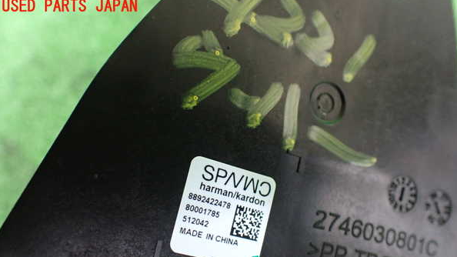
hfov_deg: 59.5
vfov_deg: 35.3
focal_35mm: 33
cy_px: 170
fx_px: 400
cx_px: 228
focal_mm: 5.4
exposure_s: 1/50
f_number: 2.3
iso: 800
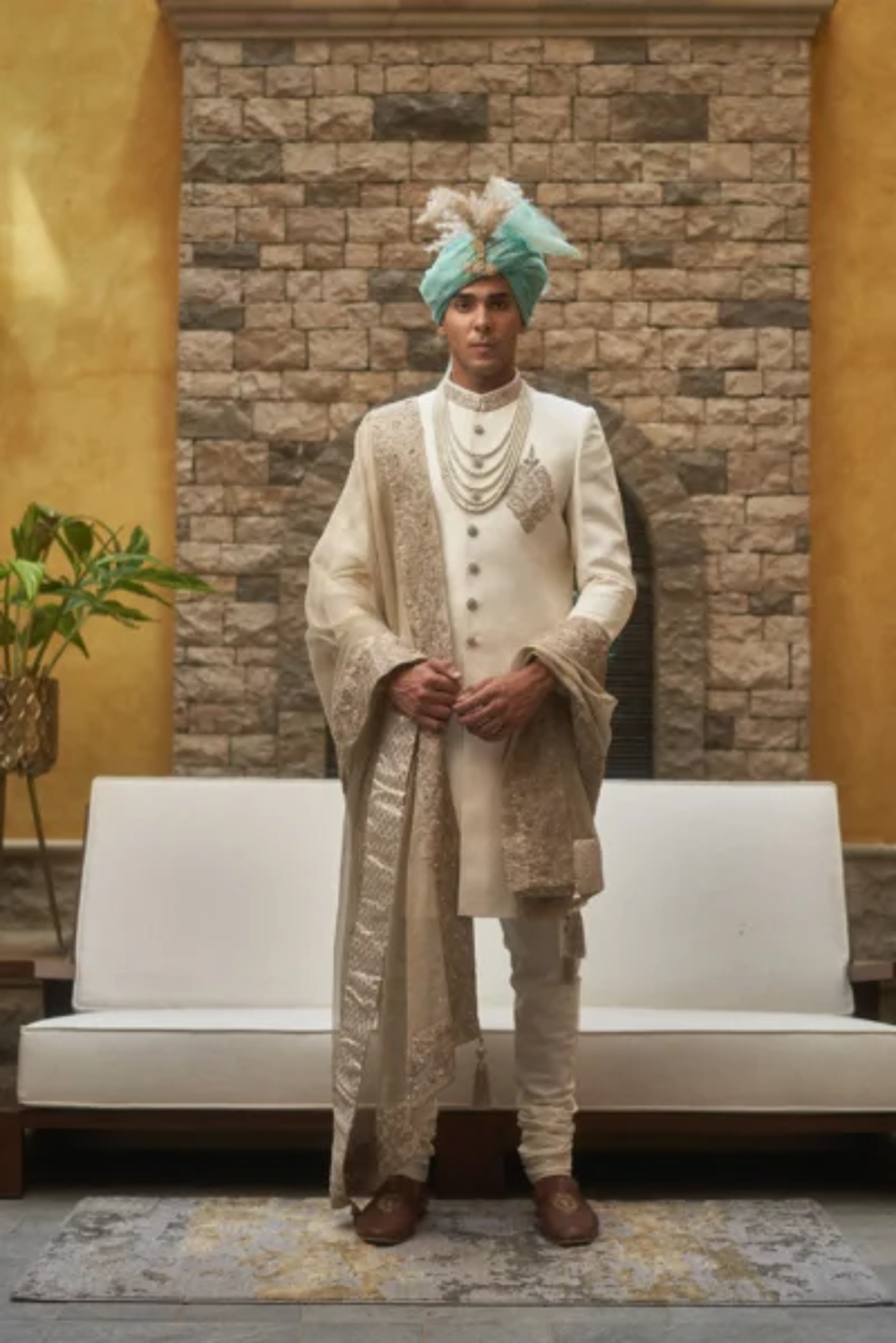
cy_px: 672
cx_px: 448
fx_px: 2053
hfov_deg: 24.6
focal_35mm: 55
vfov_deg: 36.2
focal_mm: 55
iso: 100
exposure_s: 1/100
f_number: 2.5
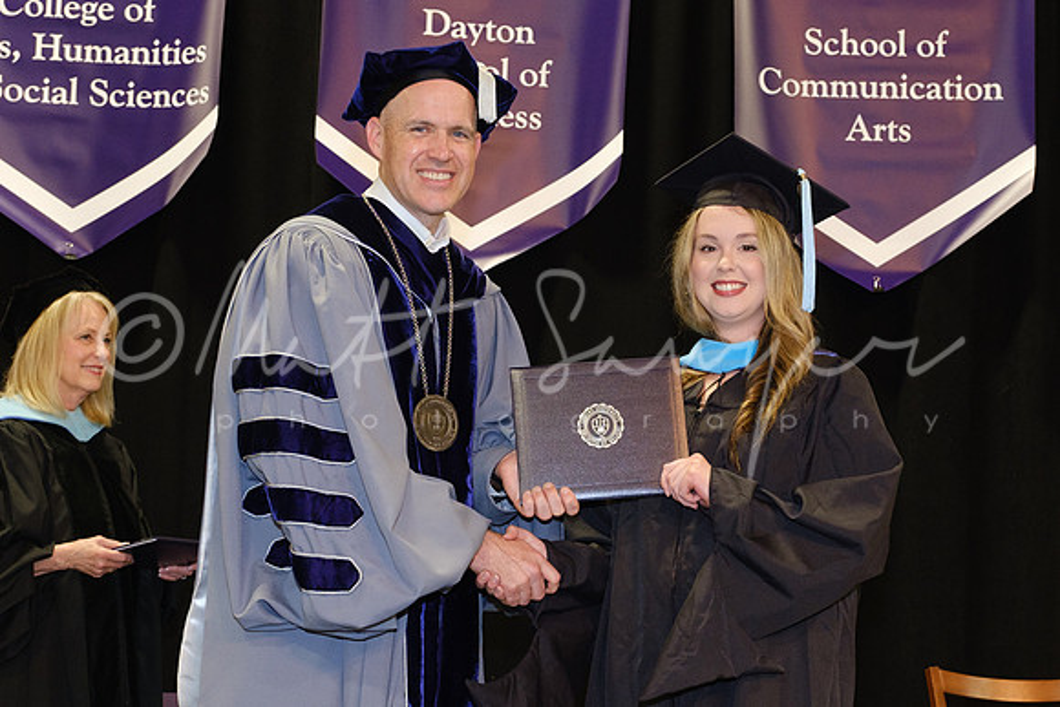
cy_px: 480
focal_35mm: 57
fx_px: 1680
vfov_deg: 23.6
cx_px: 629
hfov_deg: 34.9
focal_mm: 24.9
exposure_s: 1/125
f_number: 4
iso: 1250
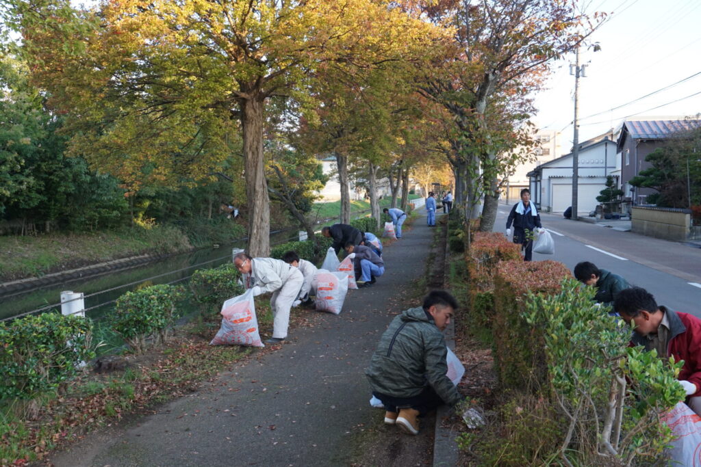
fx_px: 759
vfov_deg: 34.2
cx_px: 350
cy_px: 234
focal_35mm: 39
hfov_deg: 49.5
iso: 640
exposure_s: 1/60
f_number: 9
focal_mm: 26
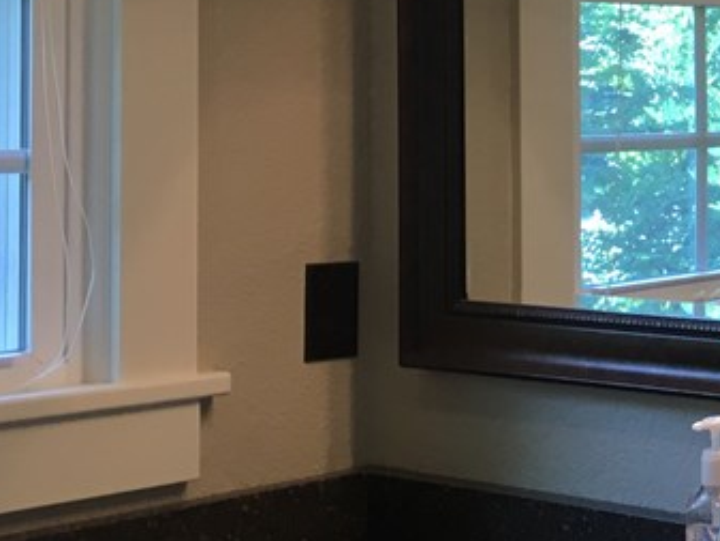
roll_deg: +0.4
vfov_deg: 16.7
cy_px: 105
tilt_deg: +0.2
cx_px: 1017
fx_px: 1831
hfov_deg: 19.8
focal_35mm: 88
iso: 25
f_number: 2.2
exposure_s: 1/30
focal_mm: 4.15
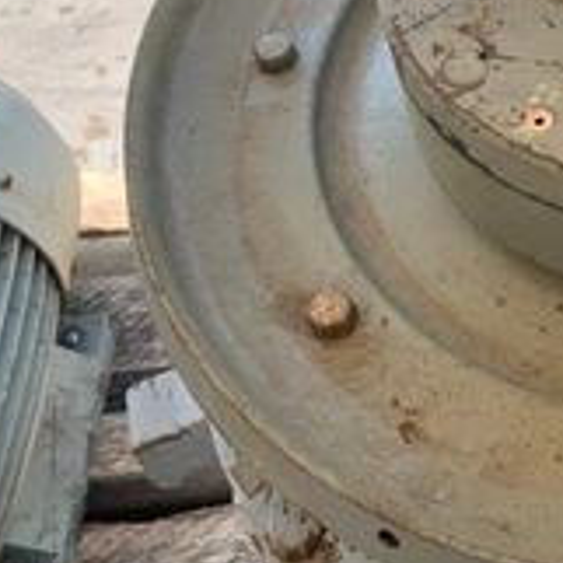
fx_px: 1049
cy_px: 161
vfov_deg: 29.7
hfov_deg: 27.1
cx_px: 647
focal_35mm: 57
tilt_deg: -50.4
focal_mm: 4.25
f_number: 1.8
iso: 25
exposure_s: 1/307
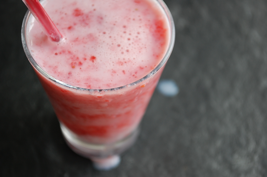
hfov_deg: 24.6
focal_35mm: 82
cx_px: 134
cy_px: 88
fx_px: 611
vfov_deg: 16.5
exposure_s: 1/80
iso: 400
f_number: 5.6
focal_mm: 55
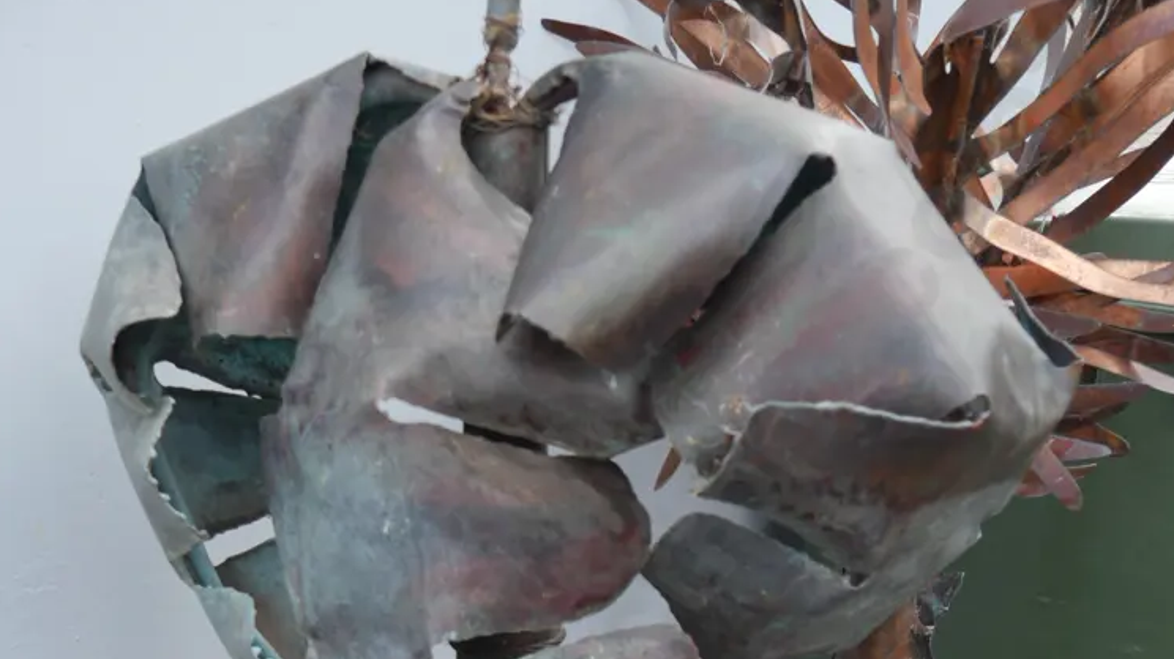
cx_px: 598
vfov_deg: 23.6
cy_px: 687
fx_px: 1494
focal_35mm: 48
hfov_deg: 42.9
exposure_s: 1/60
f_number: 3.6
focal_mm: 16
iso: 200
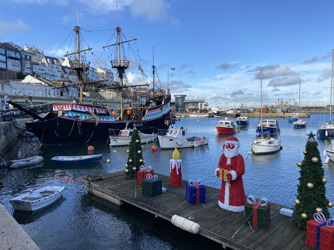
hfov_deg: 67.3
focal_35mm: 26
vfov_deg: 53.1
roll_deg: +0.6
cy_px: 125
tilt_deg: -2.7
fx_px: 251
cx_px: 167
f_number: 1.8
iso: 32
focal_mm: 4.25
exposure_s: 1/1346
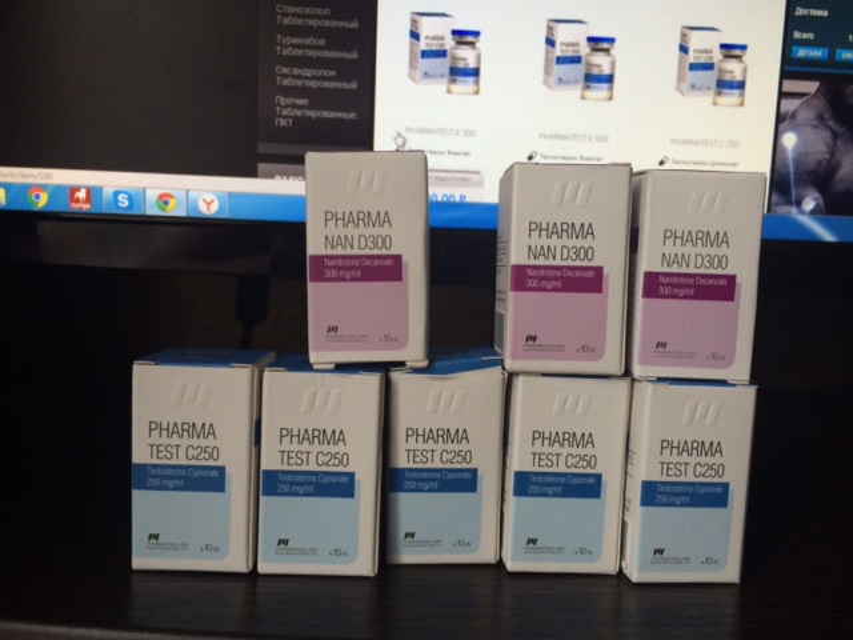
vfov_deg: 48.2
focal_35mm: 29
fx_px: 715
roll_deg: -0.9
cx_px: 426
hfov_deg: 61.7
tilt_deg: -4.2
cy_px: 320
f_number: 2.2
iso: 50
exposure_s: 1/33
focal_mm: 4.15
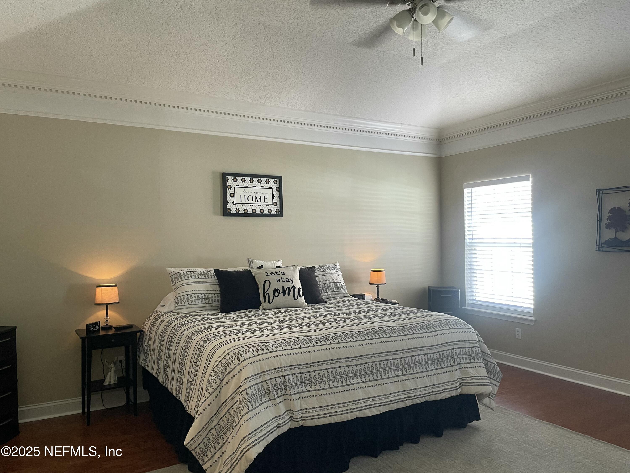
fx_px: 473
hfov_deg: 67.3
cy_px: 236
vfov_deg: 53.1
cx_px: 315
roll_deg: +1.4
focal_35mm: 26
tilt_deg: +0.0
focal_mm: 4.2
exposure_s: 1/60
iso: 100
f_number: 1.6
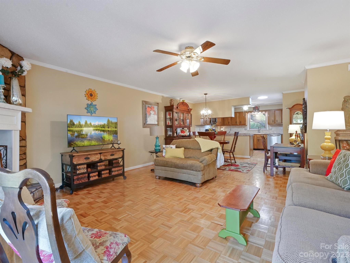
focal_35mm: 16
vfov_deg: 78.2
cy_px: 132
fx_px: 162
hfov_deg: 94.5
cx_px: 175
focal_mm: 8
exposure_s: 1/2
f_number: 9
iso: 800
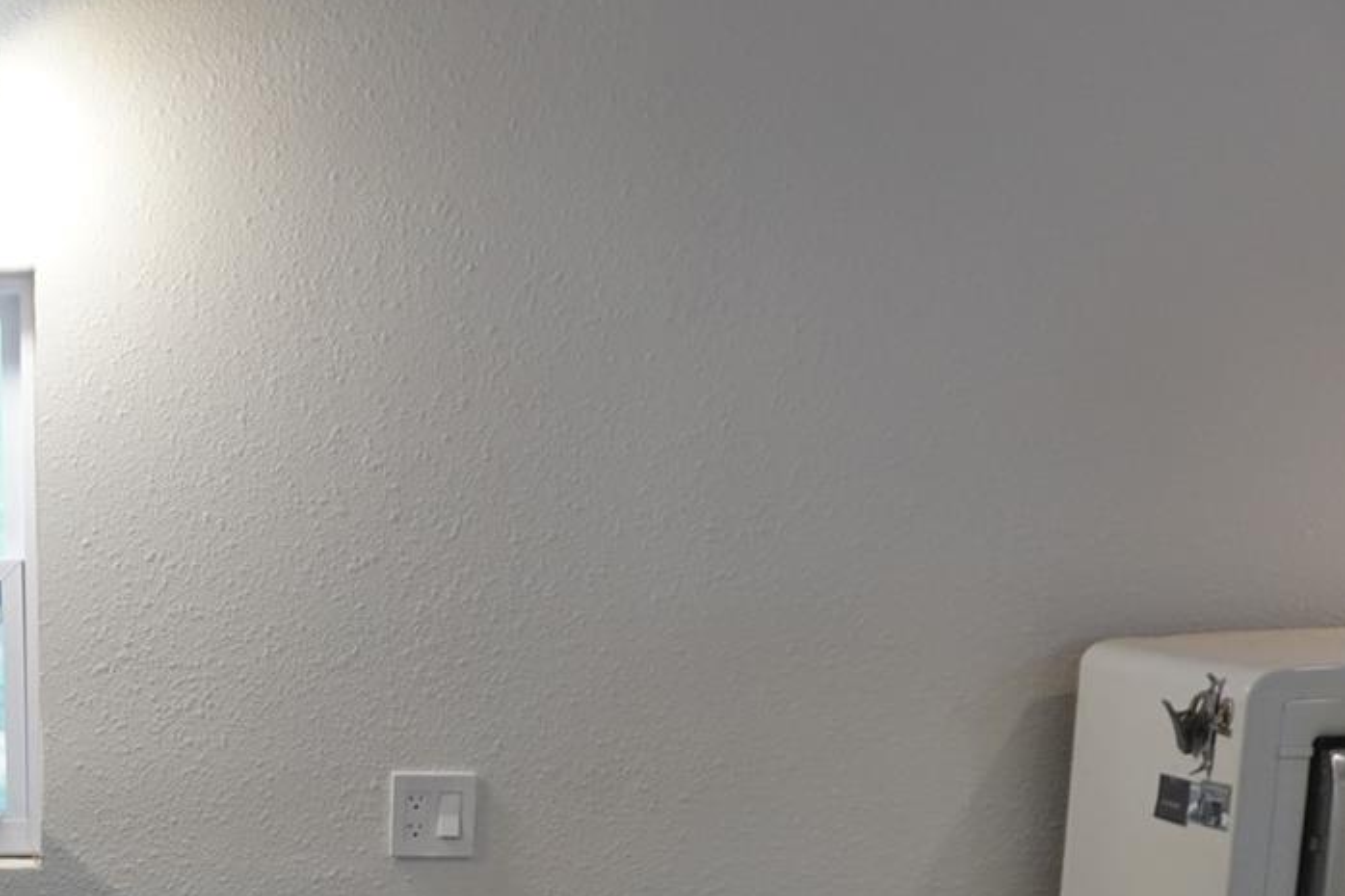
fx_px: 2054
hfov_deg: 33.1
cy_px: 975
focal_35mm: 55
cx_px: -15
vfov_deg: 23.2
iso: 500
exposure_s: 1/60
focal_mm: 16
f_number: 3.5
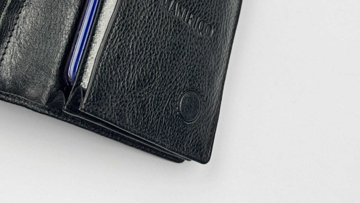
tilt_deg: -64.1
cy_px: -36
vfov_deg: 16.6
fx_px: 668
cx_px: 179
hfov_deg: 30.1
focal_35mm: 70
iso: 64
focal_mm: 6.76
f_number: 1.78
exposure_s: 1/372
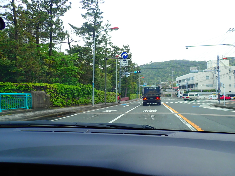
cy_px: 88
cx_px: 118
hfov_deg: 69.4
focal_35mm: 25
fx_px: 170
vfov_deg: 54.9
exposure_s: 1/160
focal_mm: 4.5
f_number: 2.8
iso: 100
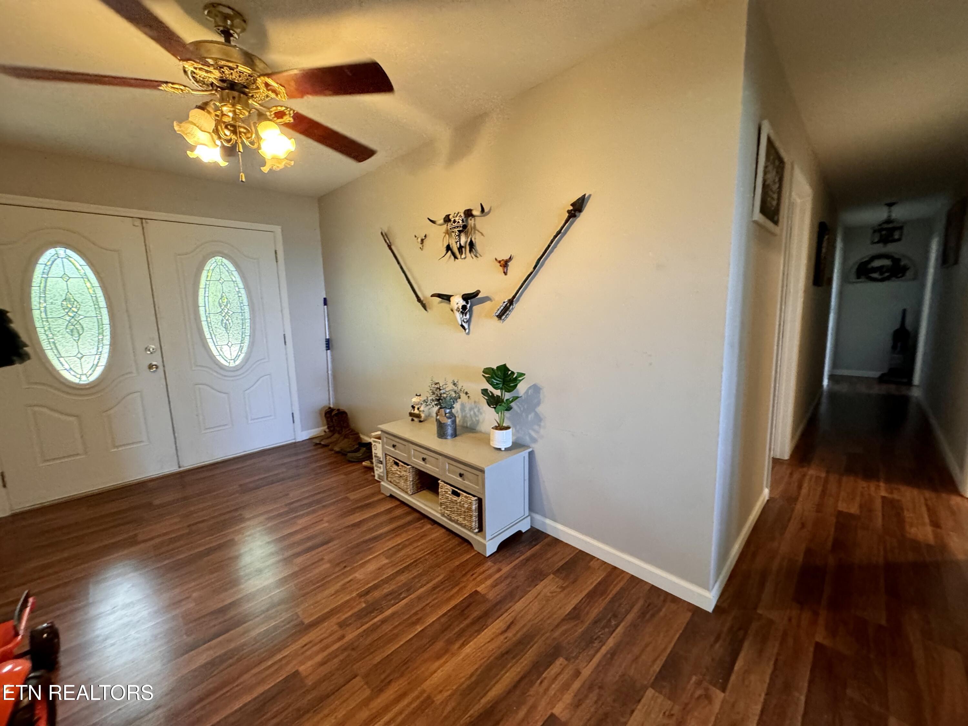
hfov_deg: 102.1
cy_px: 363
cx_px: 484
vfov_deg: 85.7
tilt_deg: -11.0
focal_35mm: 14
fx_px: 391
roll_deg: +3.5
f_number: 2.2
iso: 320
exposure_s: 1/60
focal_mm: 2.22
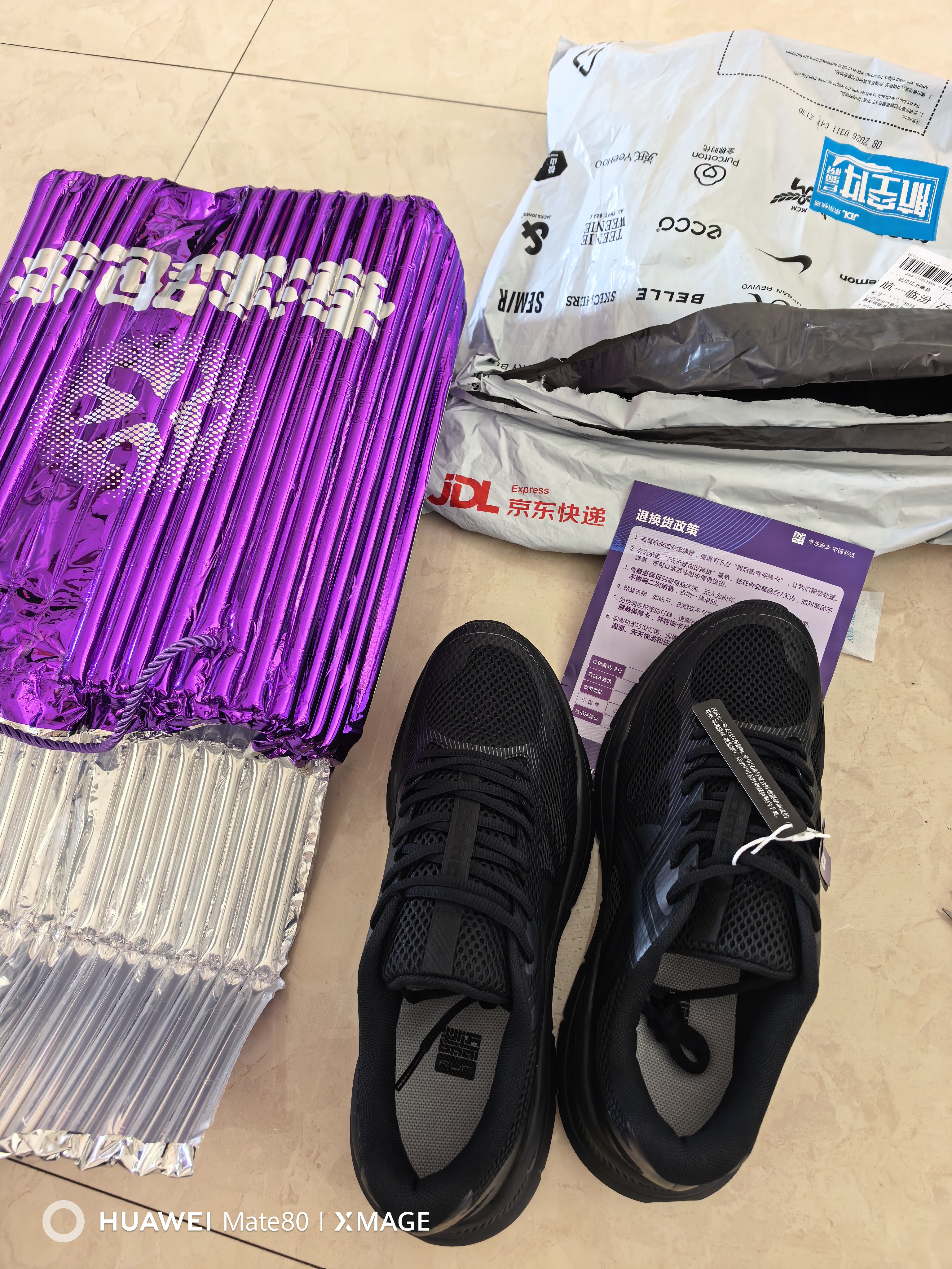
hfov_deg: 56.8
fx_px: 880
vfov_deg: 71.6
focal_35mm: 24
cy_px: 634
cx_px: 476
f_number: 2
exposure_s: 1/50
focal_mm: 5.75
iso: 250
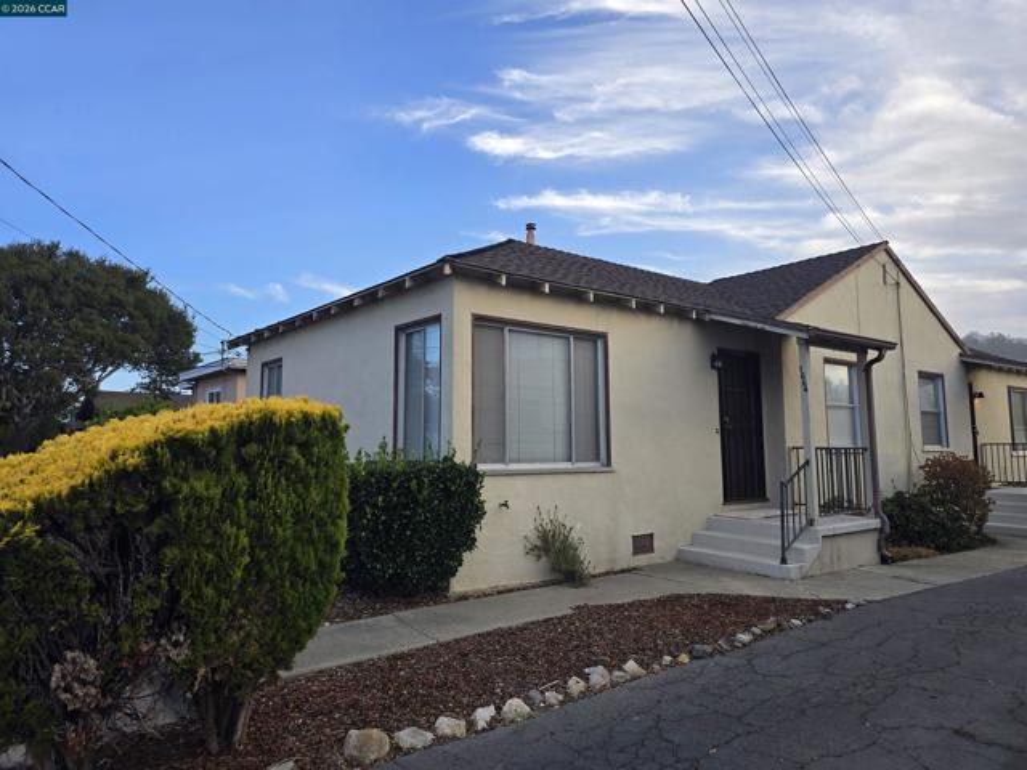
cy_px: 385
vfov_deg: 58.9
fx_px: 682
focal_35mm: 23
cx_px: 514
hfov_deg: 73.9
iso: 12
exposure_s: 1/180
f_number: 1.7
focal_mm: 6.3
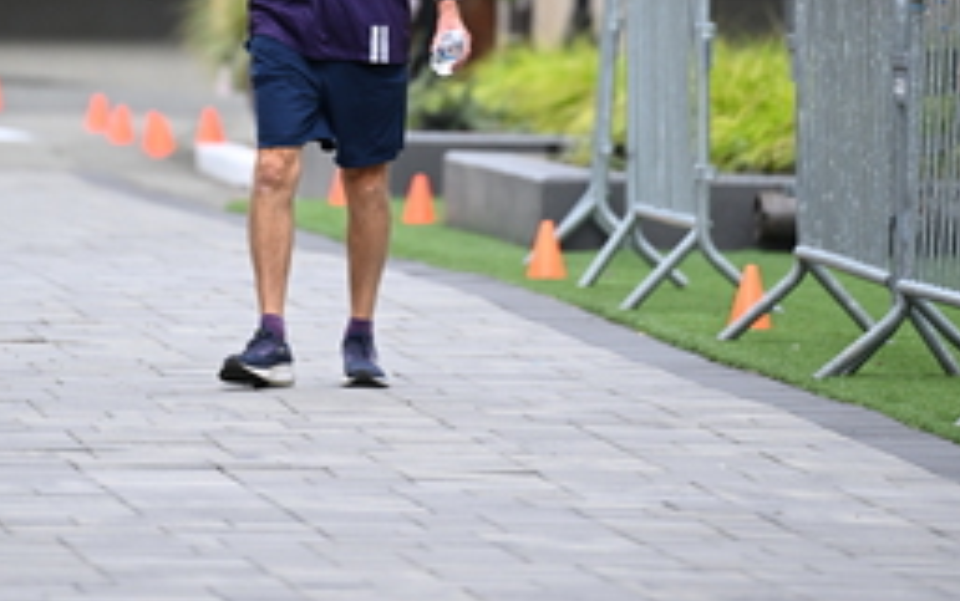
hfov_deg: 4.8
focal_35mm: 436
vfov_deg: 3.0
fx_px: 11415
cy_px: -161
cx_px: 349
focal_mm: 200
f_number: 2.8
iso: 640
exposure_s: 1/2000
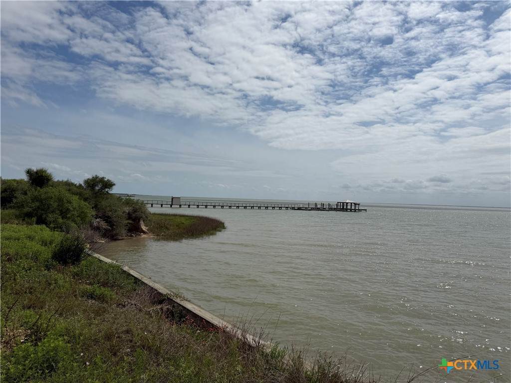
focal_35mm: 24
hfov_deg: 71.6
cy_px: 192
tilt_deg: +0.7
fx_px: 354
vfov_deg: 56.8
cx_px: 256
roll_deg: -1.6
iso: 80
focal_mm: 6.76
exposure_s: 1/22727
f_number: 1.78
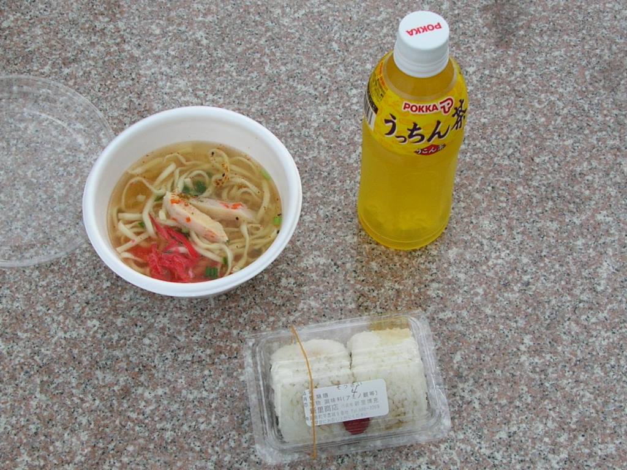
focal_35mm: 35
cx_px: 314
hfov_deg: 52.6
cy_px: 235
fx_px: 634
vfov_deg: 40.7
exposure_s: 1/385
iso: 50
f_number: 2.8
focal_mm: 5.8
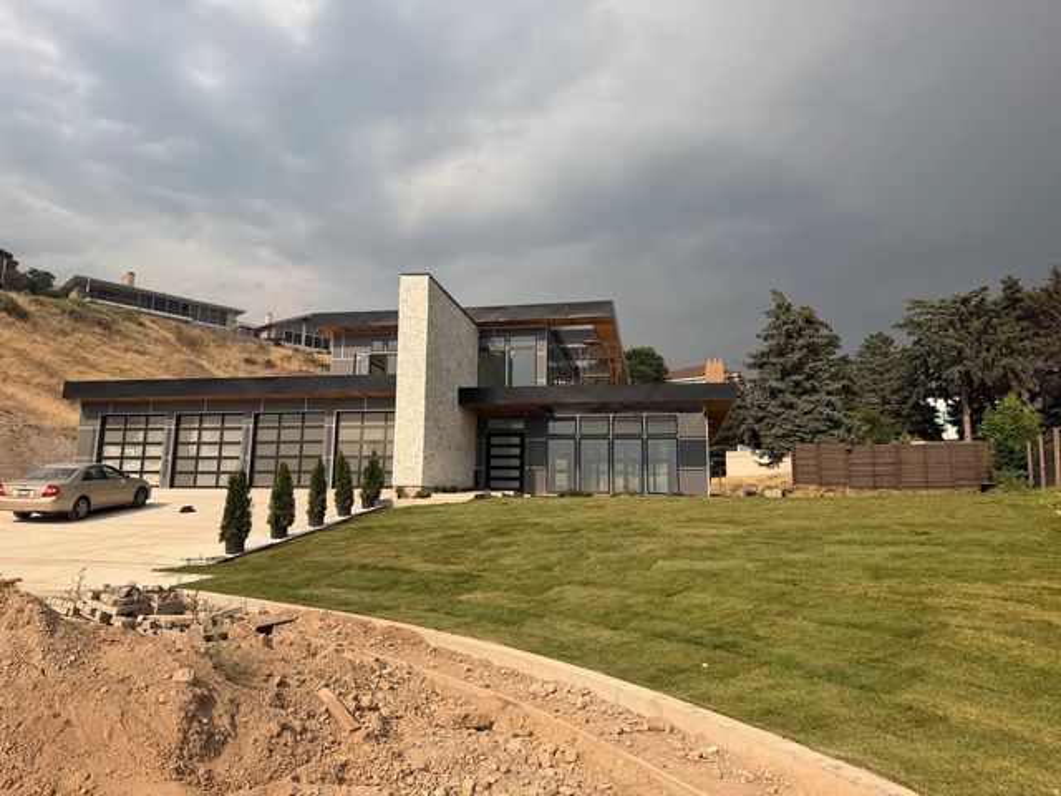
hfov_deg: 71.6
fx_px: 736
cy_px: 398
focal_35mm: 24
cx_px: 530
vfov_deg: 56.8
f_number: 1.78
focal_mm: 6.76
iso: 80
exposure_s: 1/1618
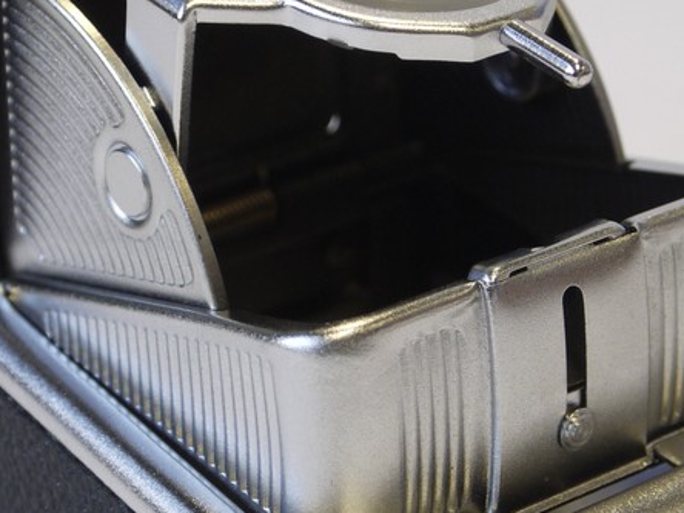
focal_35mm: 162
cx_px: 303
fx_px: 3201
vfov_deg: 9.2
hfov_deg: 12.2
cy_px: 223
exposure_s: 1/40
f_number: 4.8
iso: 250
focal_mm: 30
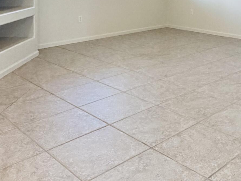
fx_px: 327
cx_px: 198
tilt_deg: +0.3
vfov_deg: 27.7
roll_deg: -0.3
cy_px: -28
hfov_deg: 38.7
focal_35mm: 47
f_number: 2.2
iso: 200
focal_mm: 2.22
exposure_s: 1/60
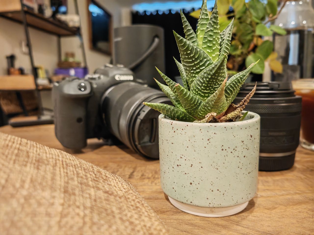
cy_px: 118
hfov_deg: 65.3
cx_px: 157
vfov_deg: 51.4
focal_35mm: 27
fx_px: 245
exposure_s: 1/25
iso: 2282
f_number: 1.8
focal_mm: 5.53
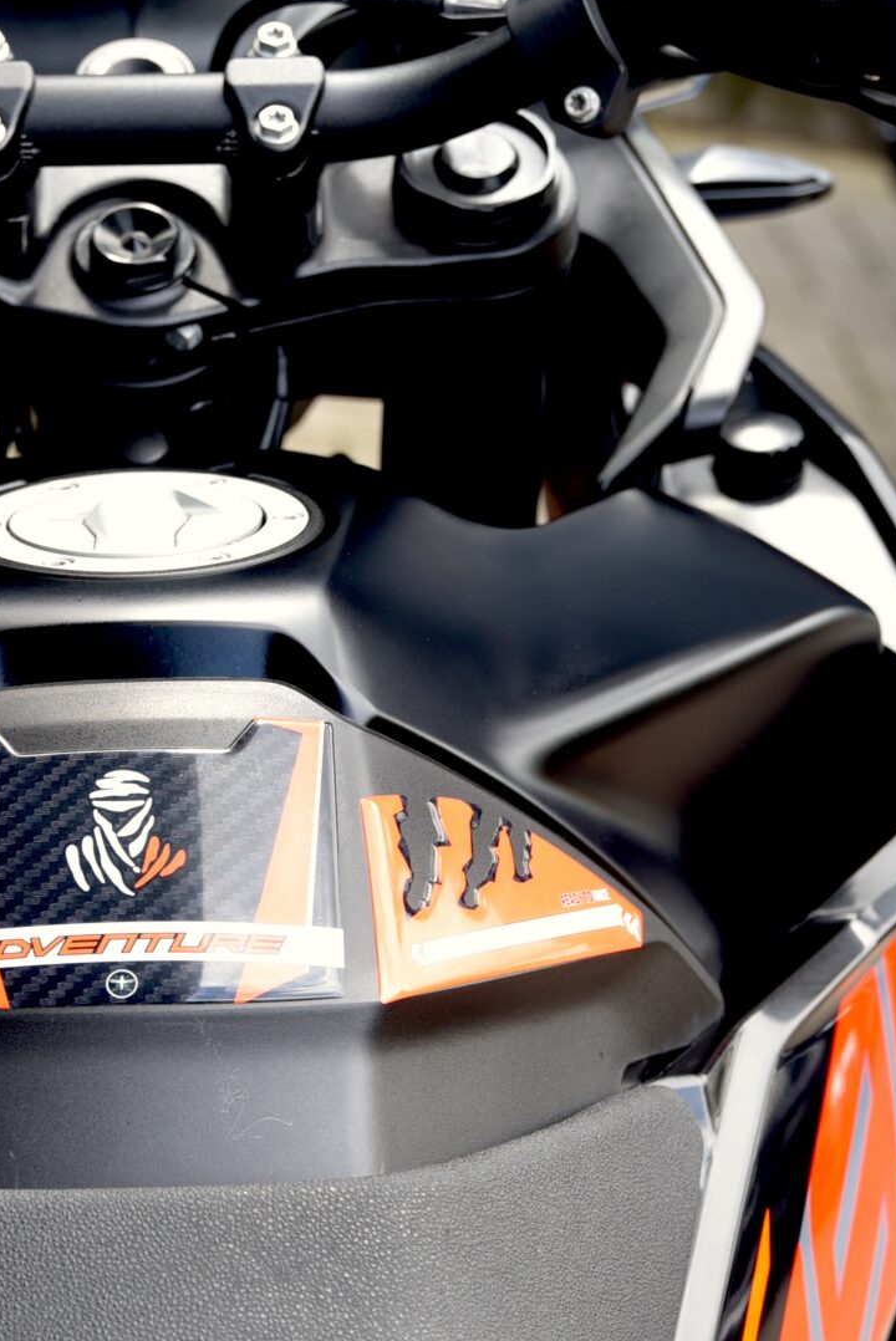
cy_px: 883
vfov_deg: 17.9
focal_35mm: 114
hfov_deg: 12.0
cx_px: 181
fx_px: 4250
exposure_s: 1/60
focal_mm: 48
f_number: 4
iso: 100
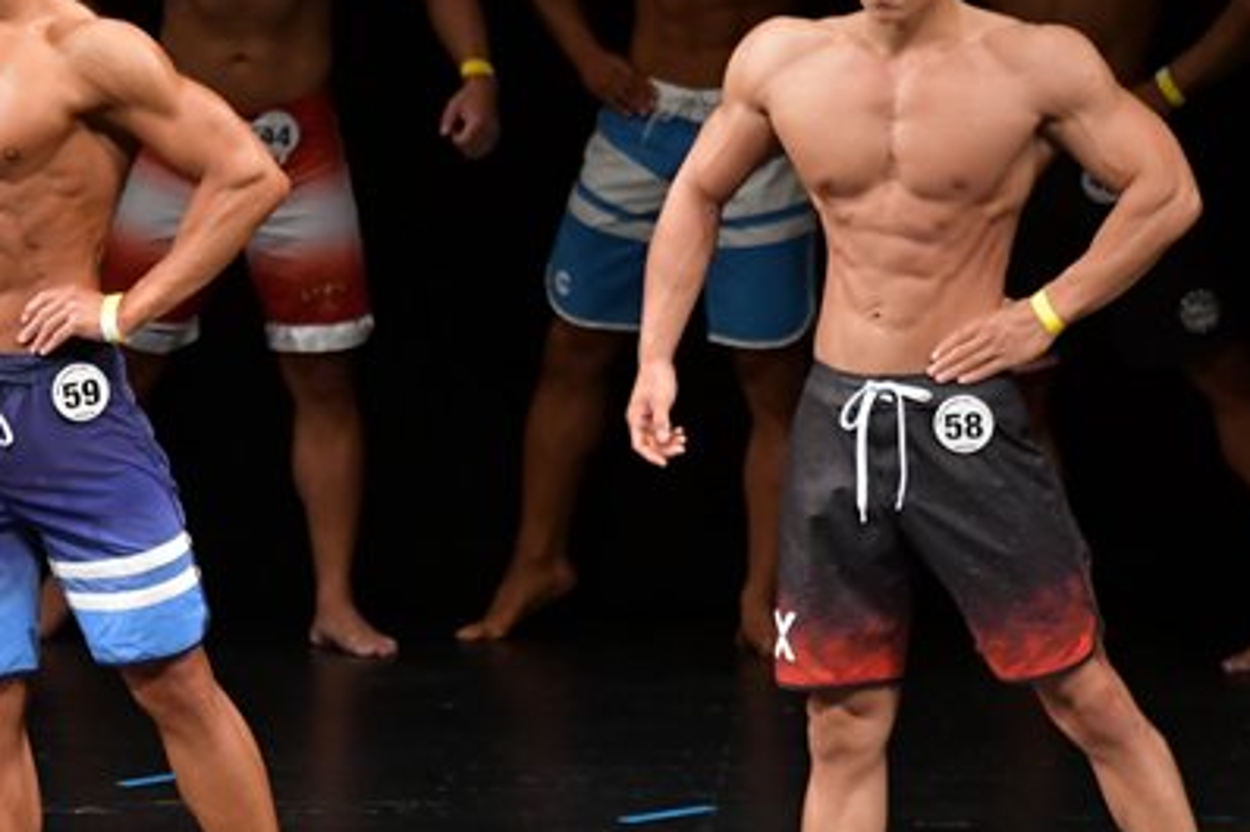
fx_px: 17214
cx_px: 237
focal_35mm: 496
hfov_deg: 4.2
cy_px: 471
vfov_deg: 2.8
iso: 3200
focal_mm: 170
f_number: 5.6
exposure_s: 1/400
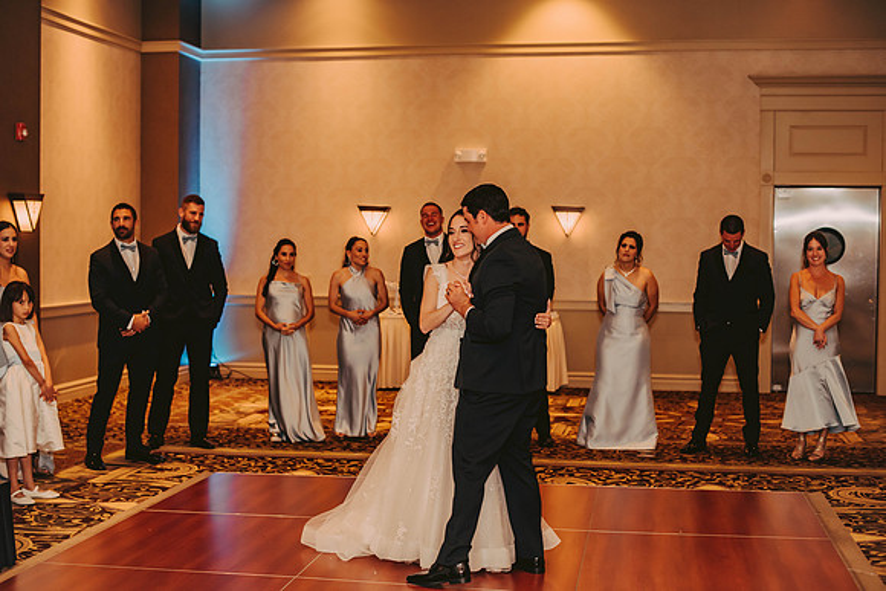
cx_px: 443
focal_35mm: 50
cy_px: 296
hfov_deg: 39.6
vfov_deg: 27.0
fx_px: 1231
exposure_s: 1/125
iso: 800
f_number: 2.5
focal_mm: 50
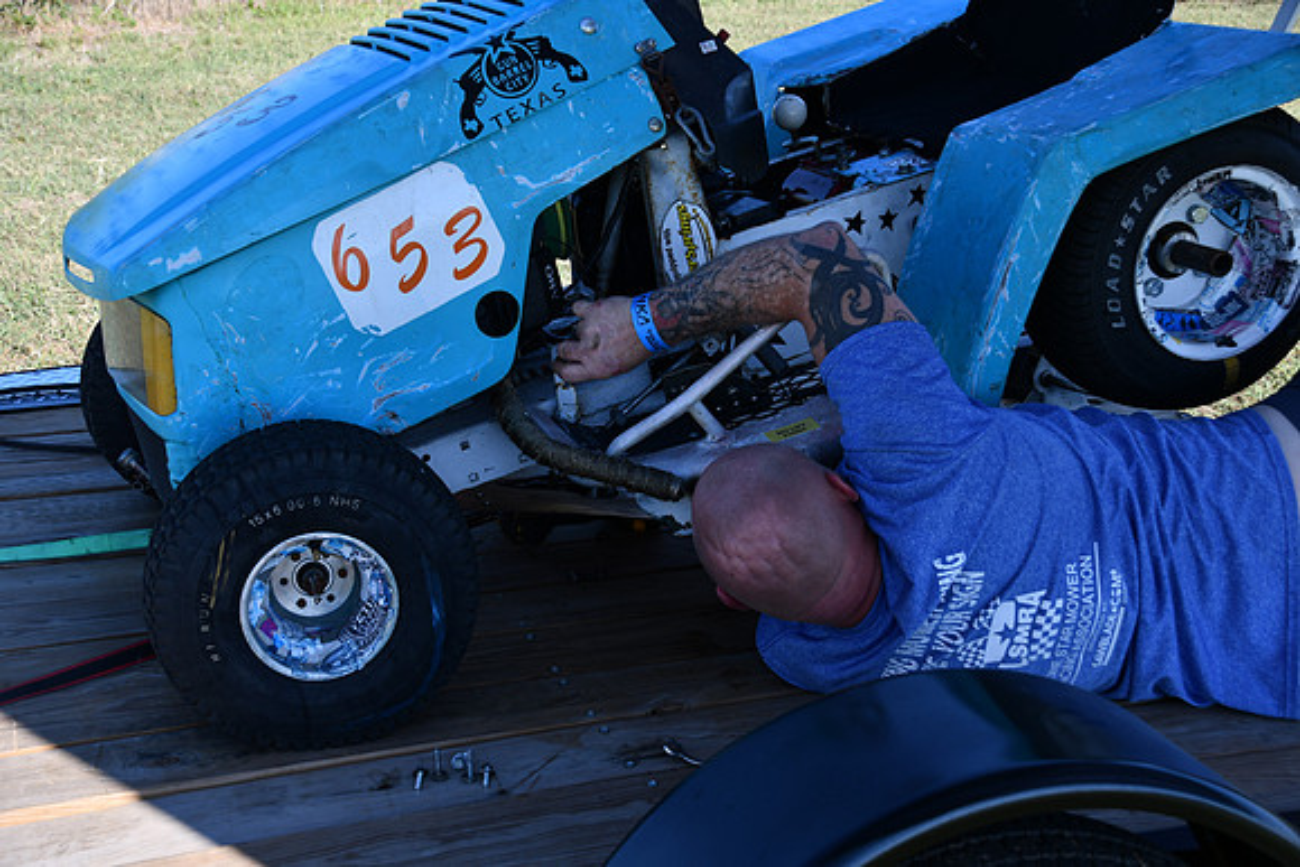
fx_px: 2059
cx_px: 650
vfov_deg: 23.8
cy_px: 434
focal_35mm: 57
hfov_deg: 35.0
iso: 140
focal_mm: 38
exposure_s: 1/250
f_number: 8
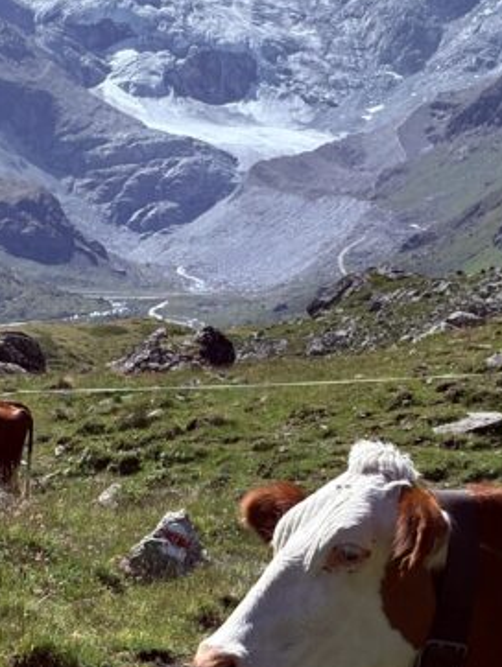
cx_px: 258
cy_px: 488
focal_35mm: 147
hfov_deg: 10.1
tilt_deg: -4.0
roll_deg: -1.4
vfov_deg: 13.4
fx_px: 2839
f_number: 1.6
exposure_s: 1/2747
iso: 32
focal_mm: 5.96
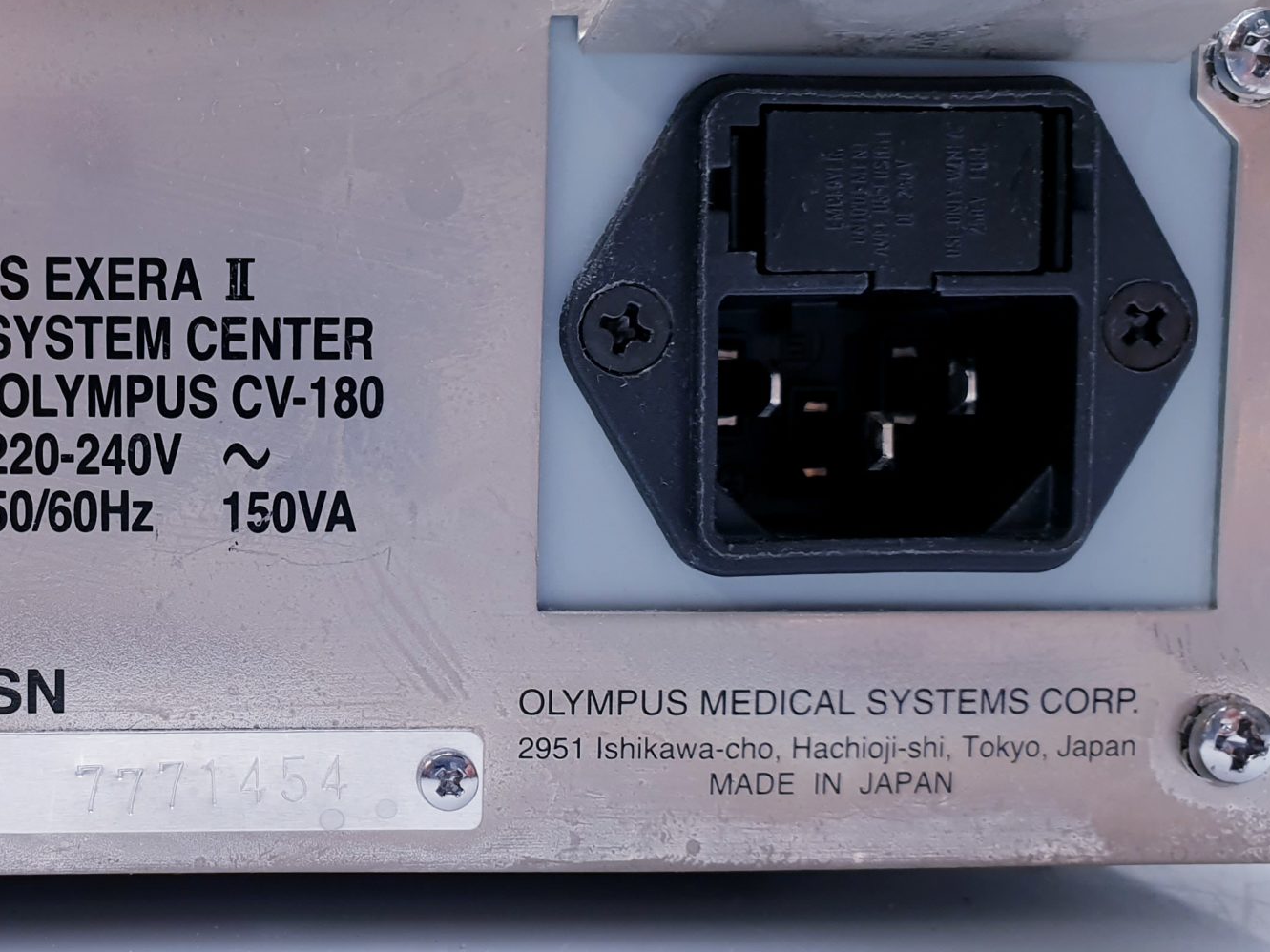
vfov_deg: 29.0
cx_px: 181
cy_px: 570
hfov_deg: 36.3
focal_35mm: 50
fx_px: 1834
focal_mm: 4.3
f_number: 2.4
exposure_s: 1/50
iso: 64
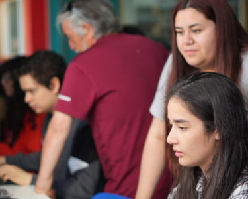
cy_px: 101
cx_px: 145
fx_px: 690
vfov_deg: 16.4
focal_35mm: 94
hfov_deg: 20.4
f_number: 1.8
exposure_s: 1/400
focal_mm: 50
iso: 500
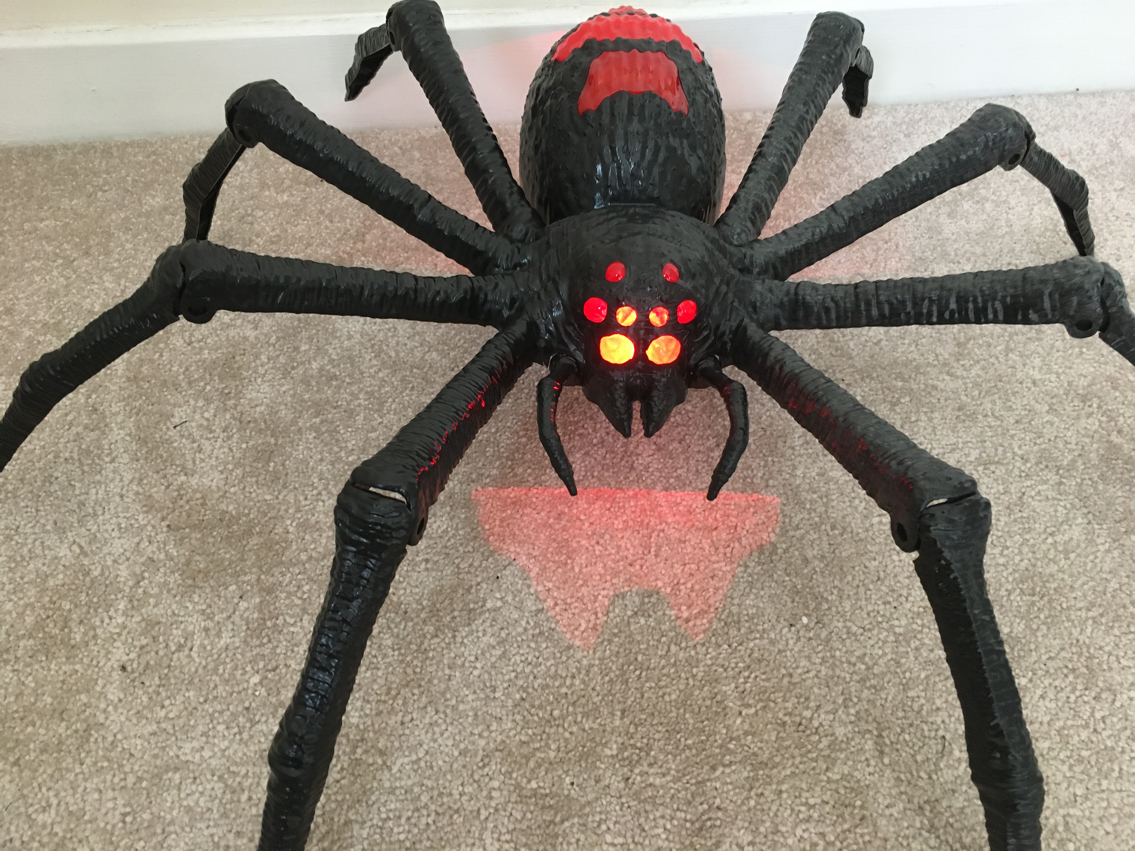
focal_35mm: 29
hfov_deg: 61.7
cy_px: 426
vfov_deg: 48.2
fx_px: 951
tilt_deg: -47.5
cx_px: 568
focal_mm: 4.15
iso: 200
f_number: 2.2
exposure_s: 1/20
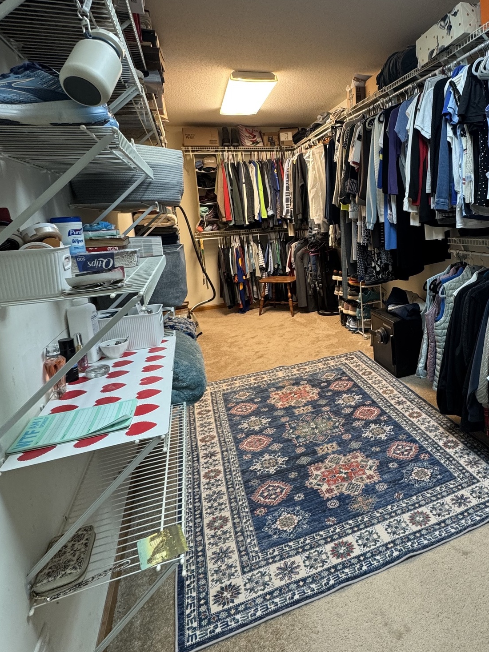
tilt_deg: -9.5
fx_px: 414
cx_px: 355
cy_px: 277
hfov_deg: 58.5
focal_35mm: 22
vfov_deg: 75.9
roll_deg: +4.1
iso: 200
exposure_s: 1/60
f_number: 2.2
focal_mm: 2.22
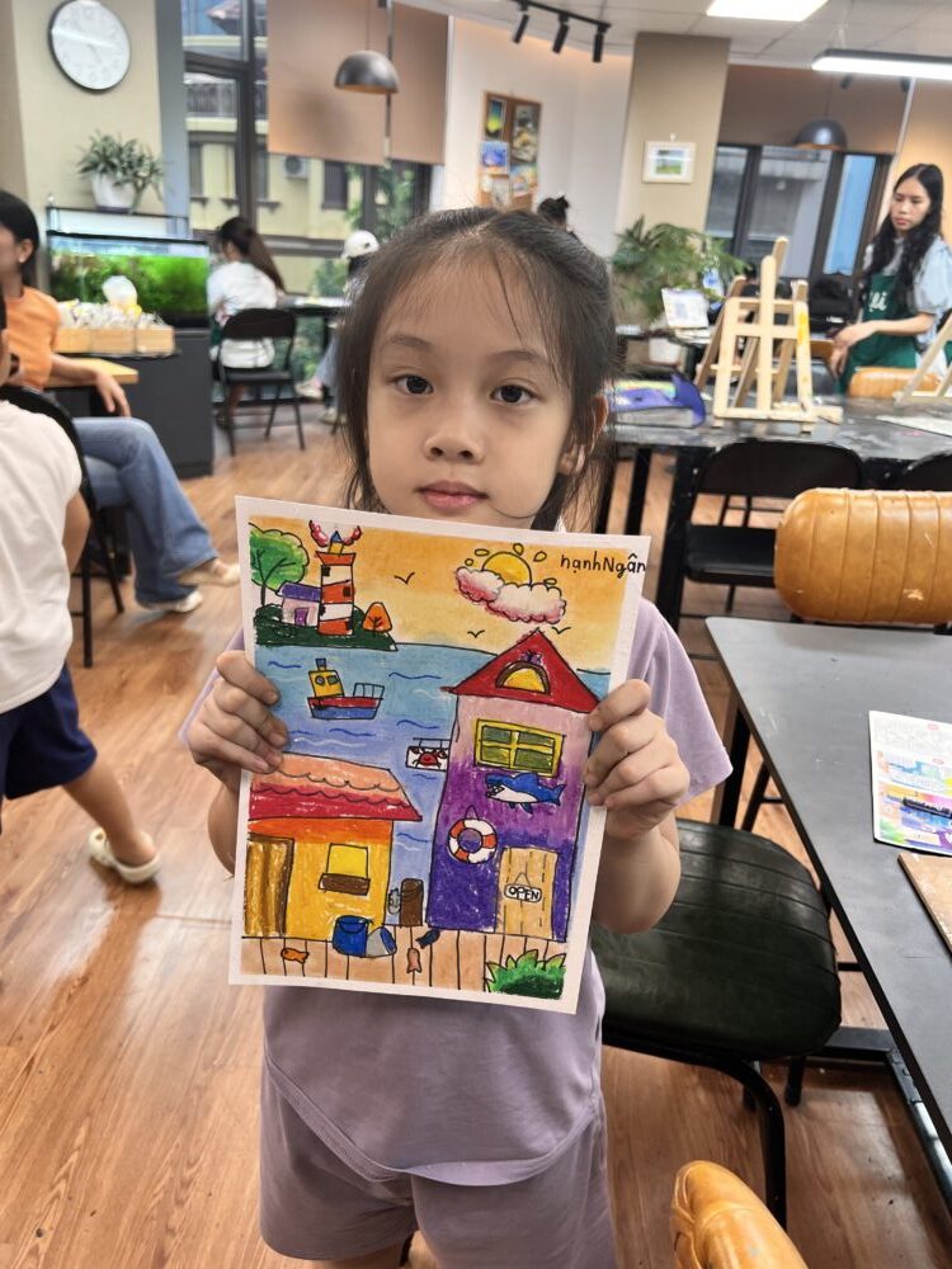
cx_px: 476
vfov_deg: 67.3
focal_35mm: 26
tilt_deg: -22.1
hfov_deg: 53.1
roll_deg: -5.0
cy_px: 634
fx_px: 953
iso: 125
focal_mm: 5.7
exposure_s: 1/121
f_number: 1.5
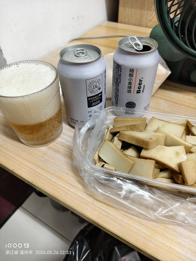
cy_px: 130
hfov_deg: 58.9
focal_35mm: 23
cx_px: 98
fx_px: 174
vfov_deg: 73.9
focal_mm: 5.56
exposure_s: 1/33.3
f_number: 1.88
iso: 1186
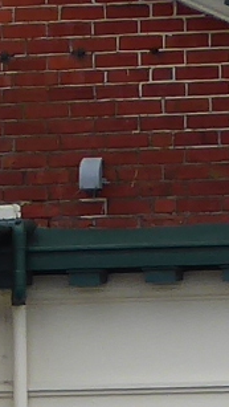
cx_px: -120
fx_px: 5584
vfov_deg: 4.1
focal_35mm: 518
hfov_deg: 2.3
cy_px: 618
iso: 80
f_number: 4.1
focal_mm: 9.6
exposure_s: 1/500
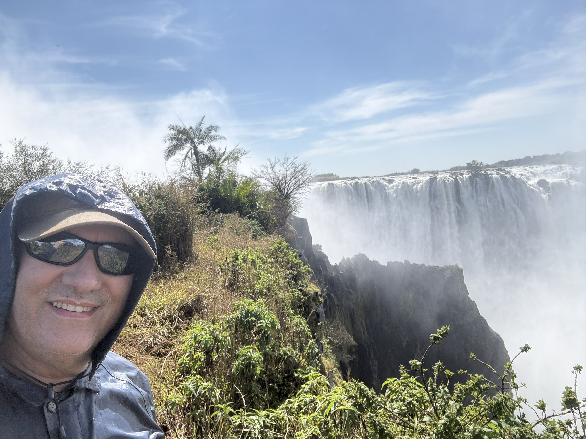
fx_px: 389
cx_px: 293
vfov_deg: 58.9
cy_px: 220
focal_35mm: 23
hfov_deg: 73.9
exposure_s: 1/1634
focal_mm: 2.69
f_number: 1.9
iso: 40
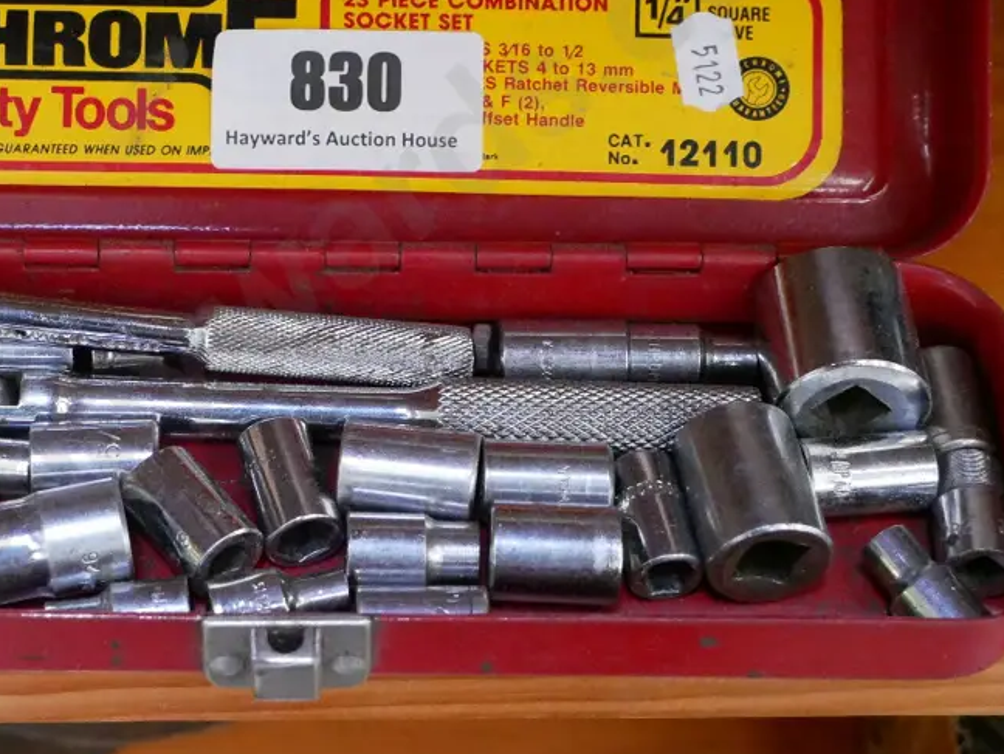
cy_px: 283
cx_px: 294
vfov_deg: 18.7
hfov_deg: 24.5
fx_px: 2293
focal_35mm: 79
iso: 6400
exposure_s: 1/80
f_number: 5.6
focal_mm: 25
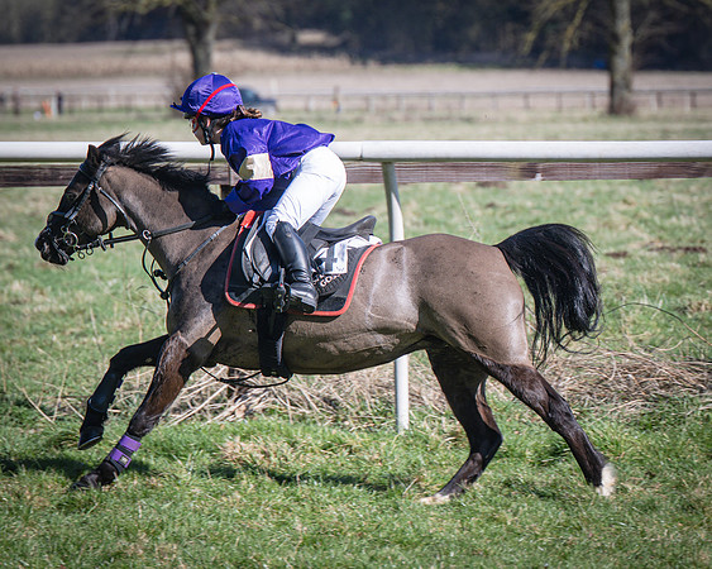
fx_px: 5926
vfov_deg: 5.5
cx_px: 508
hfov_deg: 6.9
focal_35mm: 281
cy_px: 231
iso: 125
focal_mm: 140
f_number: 4
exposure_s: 1/1000
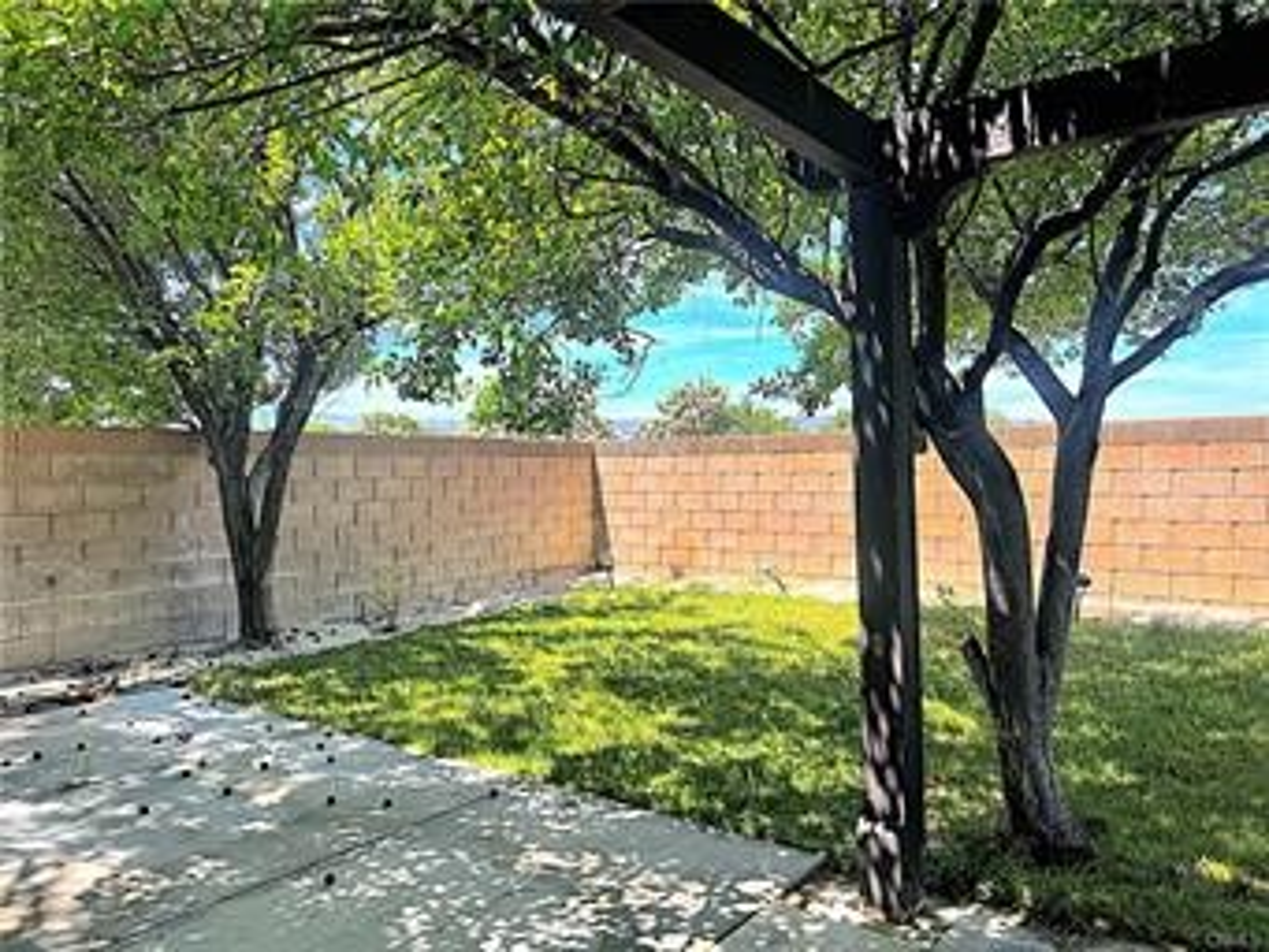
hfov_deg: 67.3
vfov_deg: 53.1
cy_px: 476
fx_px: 953
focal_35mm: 26
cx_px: 634
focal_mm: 5.7
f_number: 1.5
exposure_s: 1/1597
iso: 50
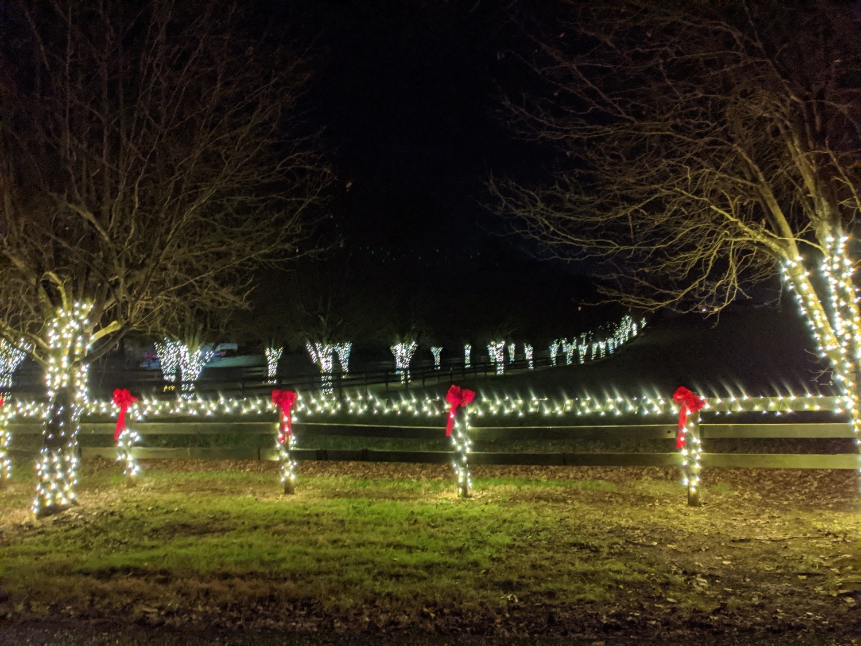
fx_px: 672
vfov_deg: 51.4
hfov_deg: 65.3
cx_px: 430
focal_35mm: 27
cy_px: 323
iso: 439
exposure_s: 1/17.1
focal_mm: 4.44
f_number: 1.8
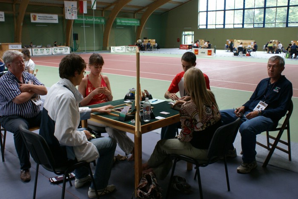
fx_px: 273
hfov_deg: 57.2
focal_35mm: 33
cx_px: 149
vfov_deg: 40.0
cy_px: 100
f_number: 5.6
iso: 400
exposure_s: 1/40
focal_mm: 22
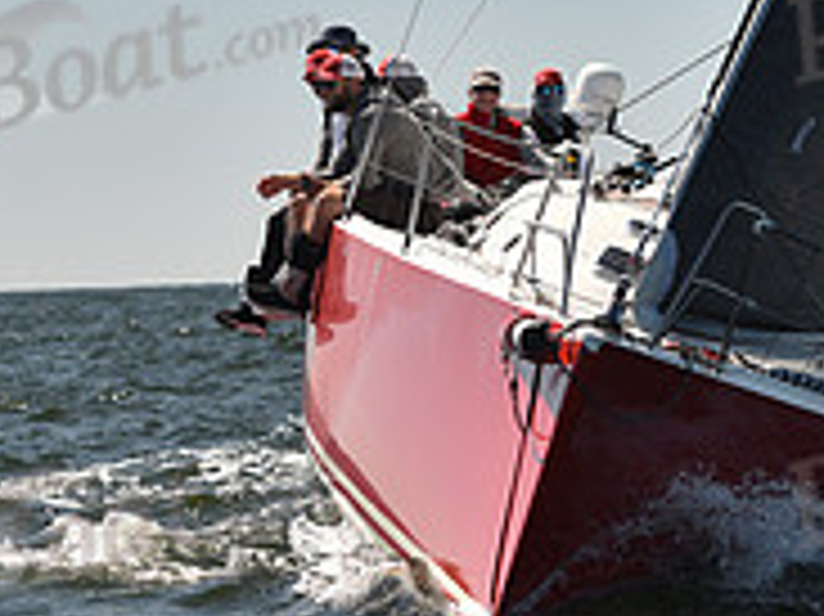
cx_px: 558
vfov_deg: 5.4
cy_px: 263
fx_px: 6518
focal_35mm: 274
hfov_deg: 7.2
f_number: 3.5
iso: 250
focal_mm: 90
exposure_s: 1/1600
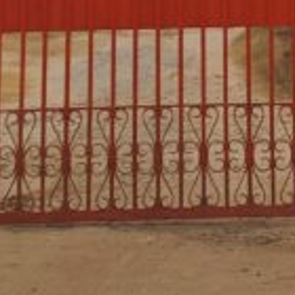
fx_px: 1167
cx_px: 249
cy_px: -257
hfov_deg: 14.3
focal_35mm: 121
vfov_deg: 12.9
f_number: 1.8
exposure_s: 1/688
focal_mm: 4.65
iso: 32
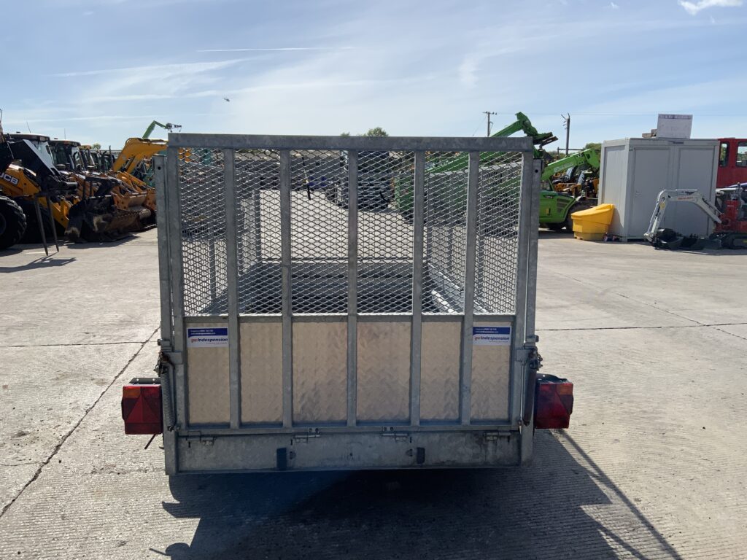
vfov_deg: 48.2
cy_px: 280
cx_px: 374
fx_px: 626
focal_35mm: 29
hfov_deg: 61.7
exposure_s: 1/2801
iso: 20
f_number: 1.8
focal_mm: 3
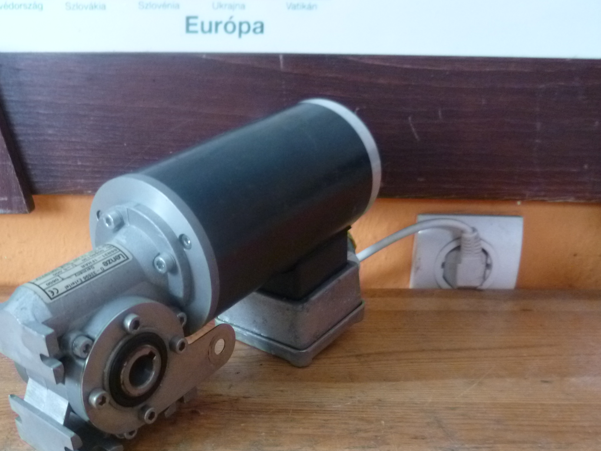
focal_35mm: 37
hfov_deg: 49.0
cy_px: 269
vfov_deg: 38.5
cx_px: 186
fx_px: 642
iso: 400
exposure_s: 1/6
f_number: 3.1
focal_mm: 4.5
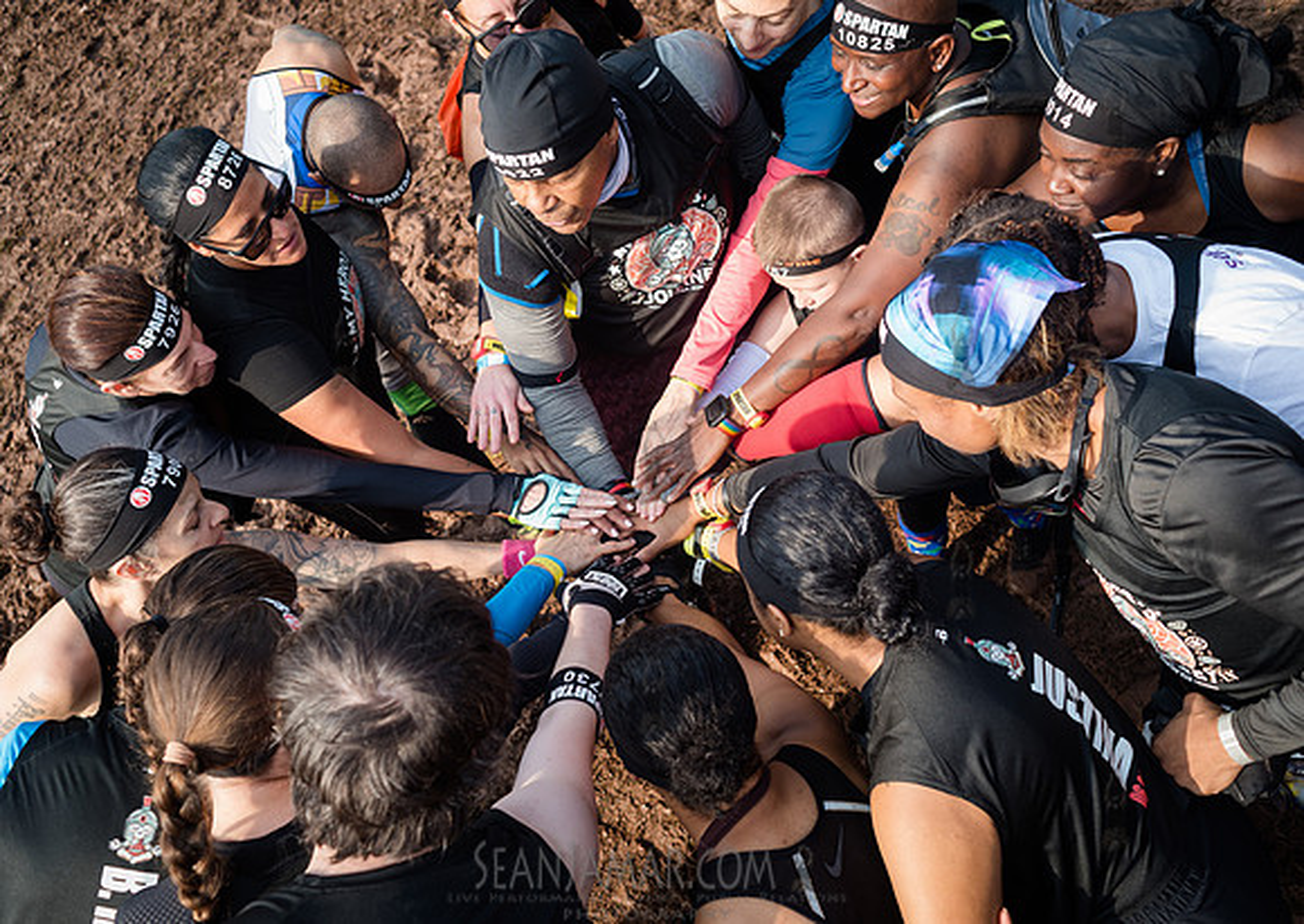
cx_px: 612
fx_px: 1345
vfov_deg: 37.9
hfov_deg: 51.7
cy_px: 462
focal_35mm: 36
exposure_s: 1/640
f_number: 4.5
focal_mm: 35
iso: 250
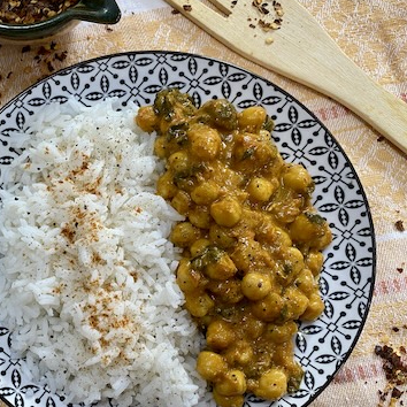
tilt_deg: -82.0
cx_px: 110
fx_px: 519
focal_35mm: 39
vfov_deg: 42.8
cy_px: 224
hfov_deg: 41.8
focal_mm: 4.25
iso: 100
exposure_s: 1/50
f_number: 1.8
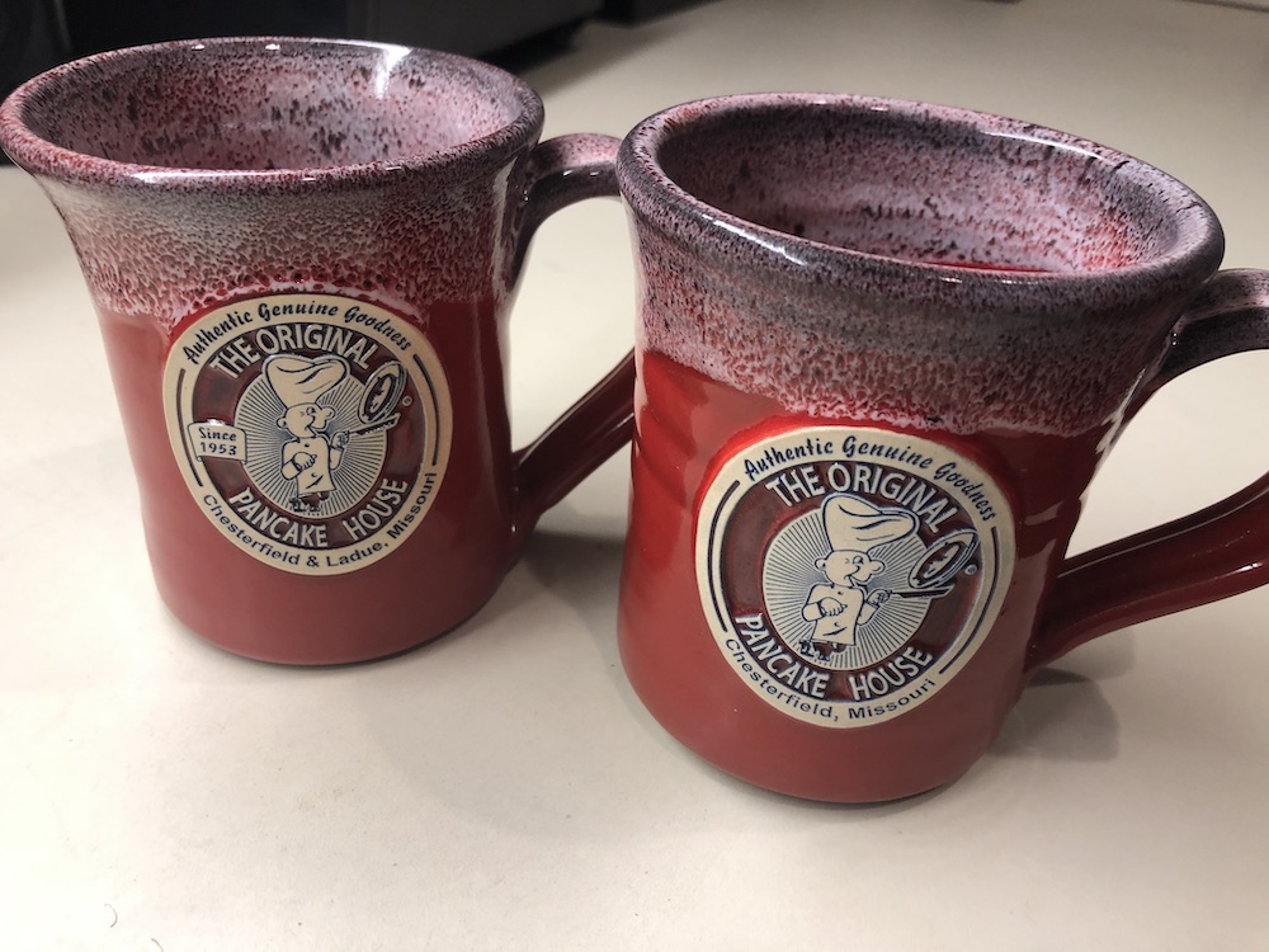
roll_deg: -2.3
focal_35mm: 28
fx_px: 1026
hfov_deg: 63.4
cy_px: 476
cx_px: 634
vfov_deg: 49.7
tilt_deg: -33.4
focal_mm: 4
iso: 40
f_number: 1.8
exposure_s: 1/24
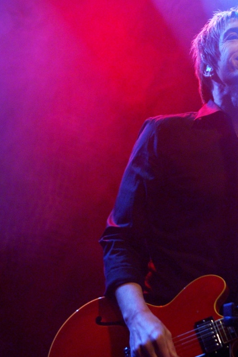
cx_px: 227
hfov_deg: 22.7
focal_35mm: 58
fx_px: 574
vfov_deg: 34.3
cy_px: 226
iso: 500
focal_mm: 20
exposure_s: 1/100
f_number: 3.5
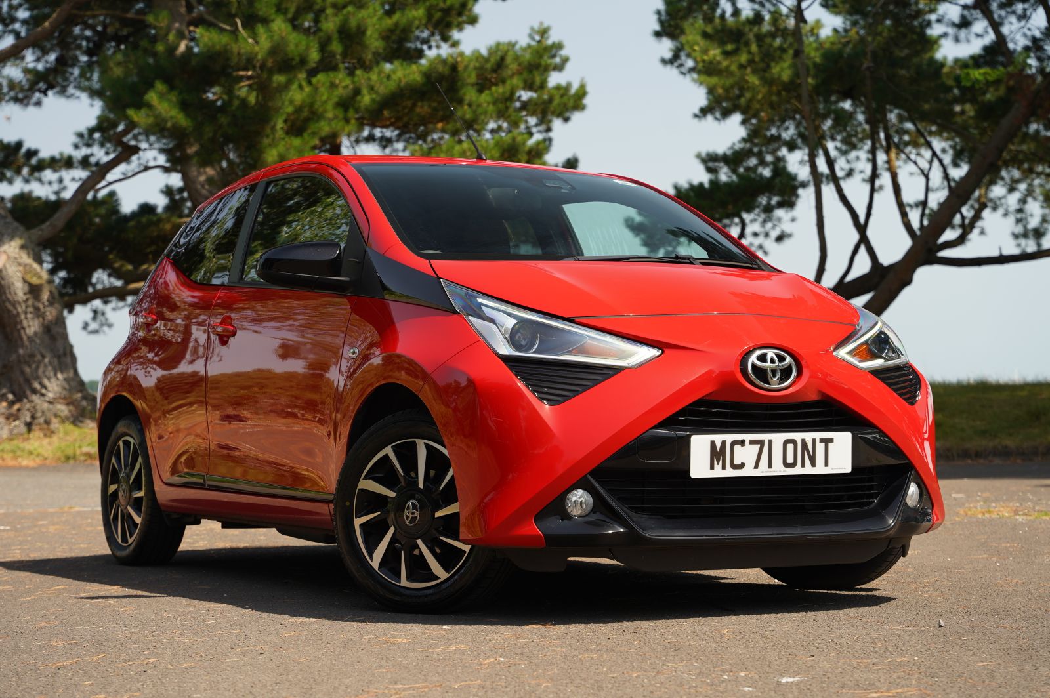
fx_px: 2040
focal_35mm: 70
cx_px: 525
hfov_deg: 28.9
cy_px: 349
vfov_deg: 19.4
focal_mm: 70
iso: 100
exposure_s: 1/160
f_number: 4.5
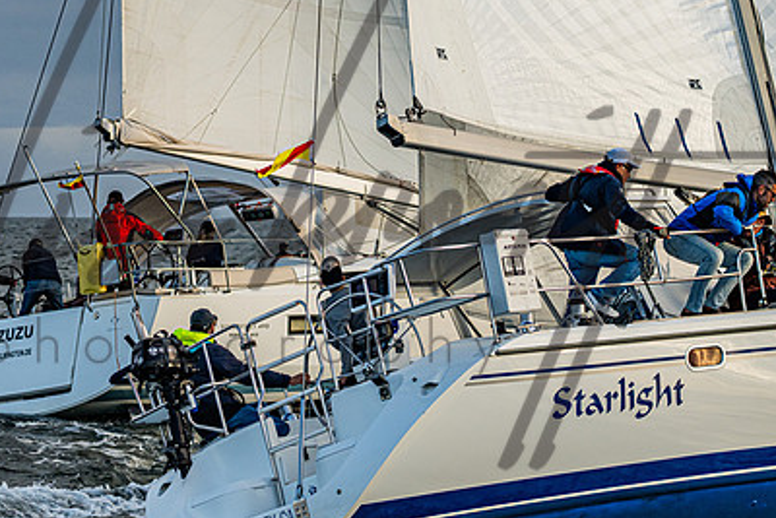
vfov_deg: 7.6
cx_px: 283
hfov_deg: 11.3
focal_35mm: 181
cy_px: 129
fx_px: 3903
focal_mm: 100
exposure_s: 1/2500
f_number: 4.5
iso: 400
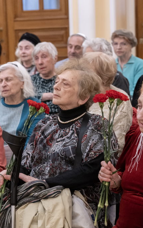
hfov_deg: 12.2
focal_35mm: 107
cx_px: 21
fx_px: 667
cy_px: 124
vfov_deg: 19.5
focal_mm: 60
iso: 1400
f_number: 4
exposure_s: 1/80
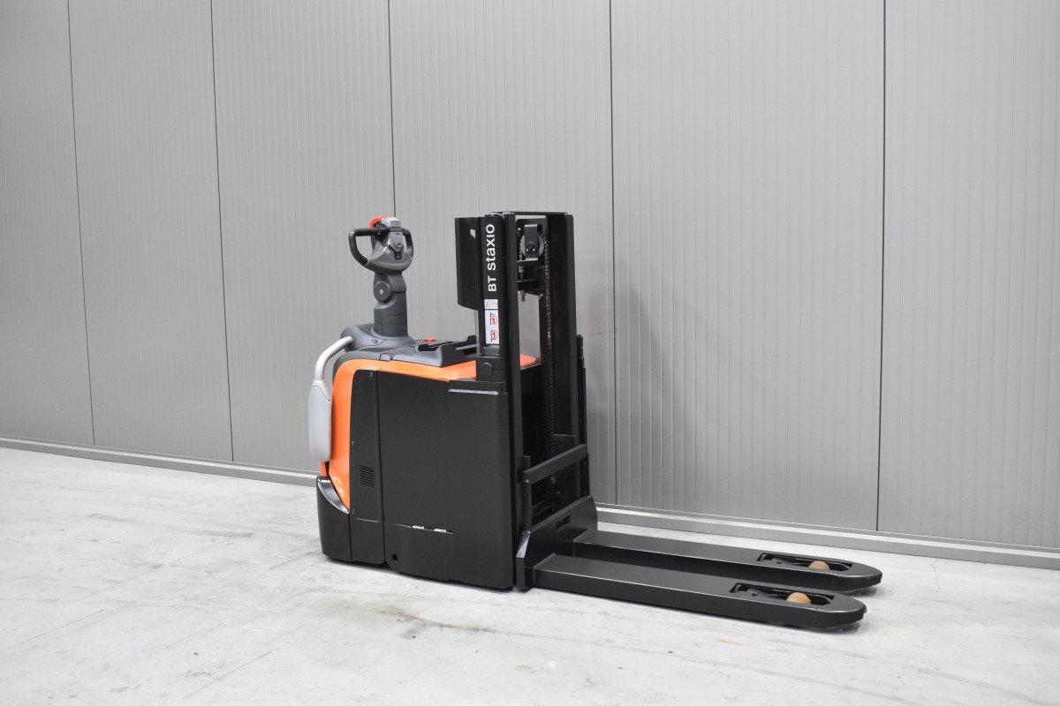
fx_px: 972
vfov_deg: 40.0
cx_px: 530
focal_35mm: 33
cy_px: 353
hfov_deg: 57.2
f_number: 5
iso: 1600
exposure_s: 1/30
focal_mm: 22
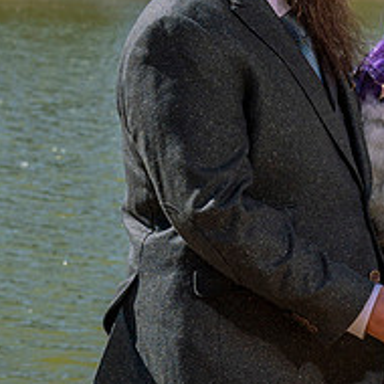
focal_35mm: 117
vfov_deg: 14.9
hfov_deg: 14.6
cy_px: 138
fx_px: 1468
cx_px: 392
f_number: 5
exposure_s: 1/1000
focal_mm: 45
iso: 100
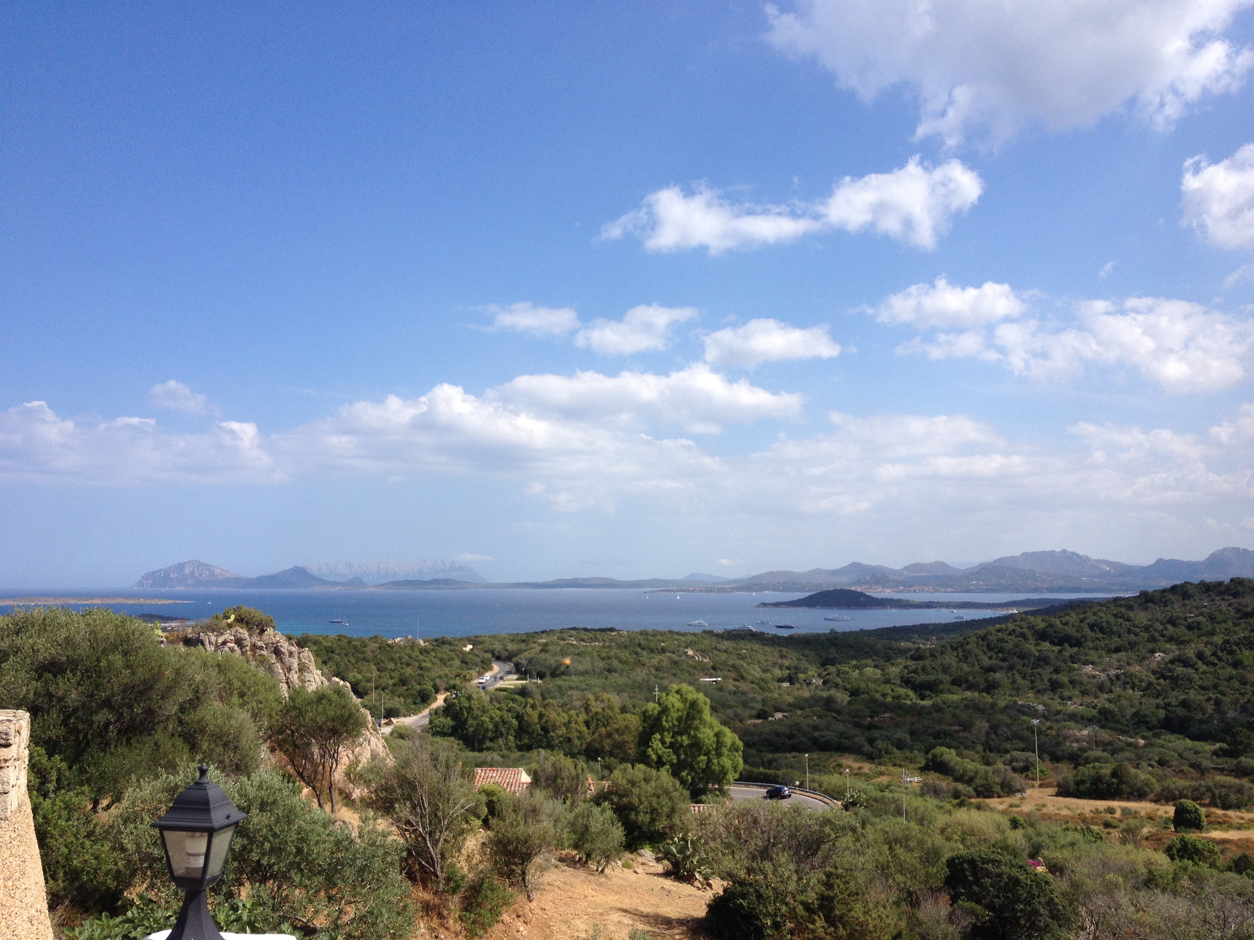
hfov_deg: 52.6
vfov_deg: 40.7
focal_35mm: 35
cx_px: 627
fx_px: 1268
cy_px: 470
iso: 50
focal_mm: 4.28
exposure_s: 1/1972
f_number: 2.4
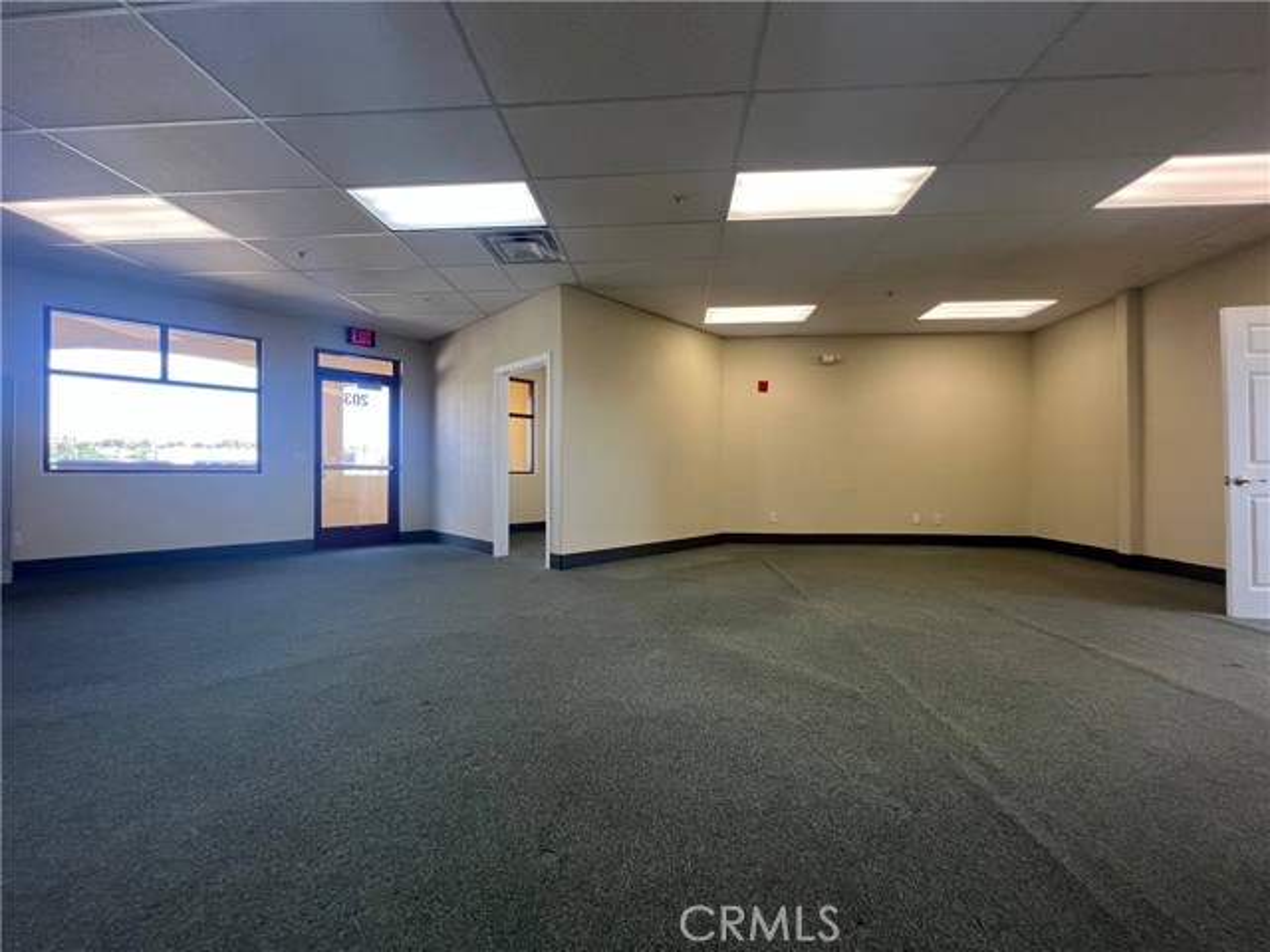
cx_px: 635
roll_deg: +0.1
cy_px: 476
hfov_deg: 106.2
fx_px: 477
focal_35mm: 13
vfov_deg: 89.9
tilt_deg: +1.0
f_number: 1.8
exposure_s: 1/120
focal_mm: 1.57
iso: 160
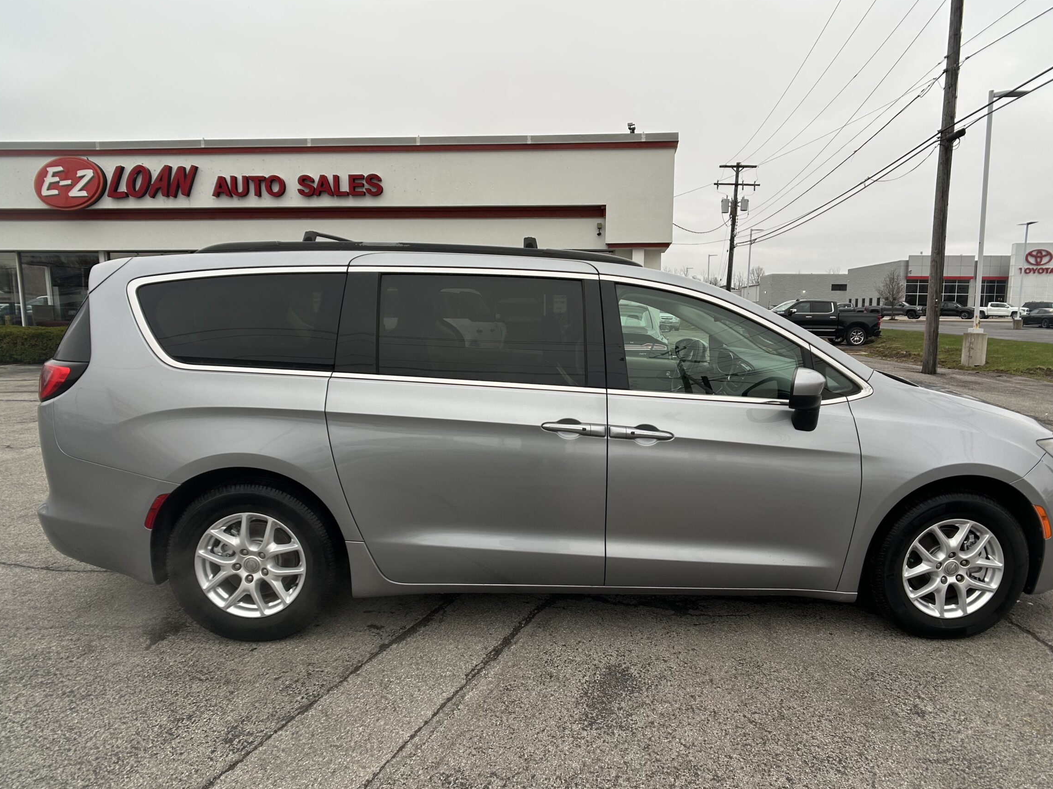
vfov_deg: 48.2
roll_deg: +0.5
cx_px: 560
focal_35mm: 29
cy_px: 390
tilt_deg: -8.2
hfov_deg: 61.6
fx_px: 882
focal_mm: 5.7
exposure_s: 1/1531
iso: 50
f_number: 1.5
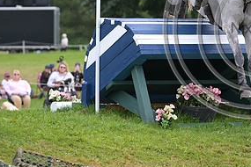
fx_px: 2837
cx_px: 244
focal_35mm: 407
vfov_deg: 3.4
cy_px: 16
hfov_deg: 5.1
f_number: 5.6
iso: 1100
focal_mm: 200
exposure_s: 1/1250
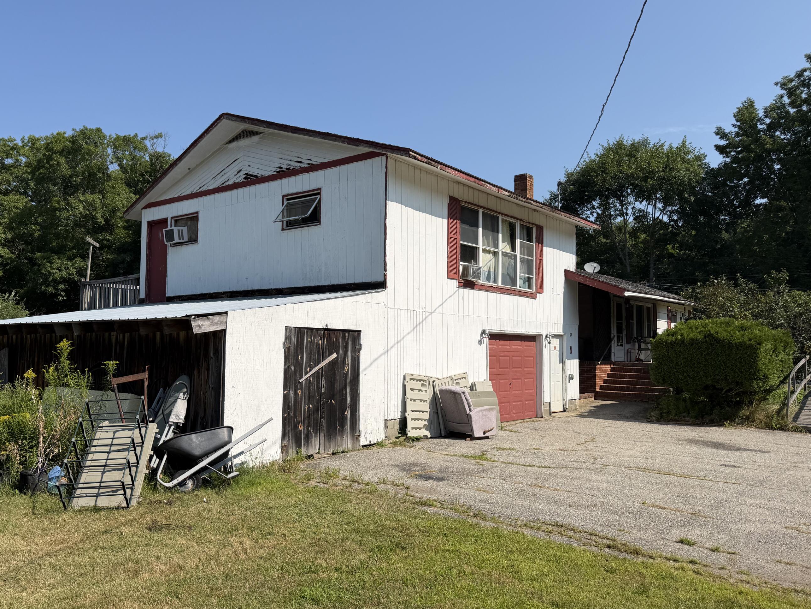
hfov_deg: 63.1
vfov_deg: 49.8
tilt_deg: +5.0
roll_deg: -0.4
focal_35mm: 28
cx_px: 341
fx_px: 656
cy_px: 304
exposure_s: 1/5714
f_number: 1.78
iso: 80
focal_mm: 6.76
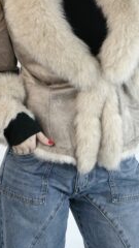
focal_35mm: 133
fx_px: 871
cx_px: 89
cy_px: 36
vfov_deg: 16.0
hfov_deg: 9.1
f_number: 5
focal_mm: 58
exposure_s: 1/320
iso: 400
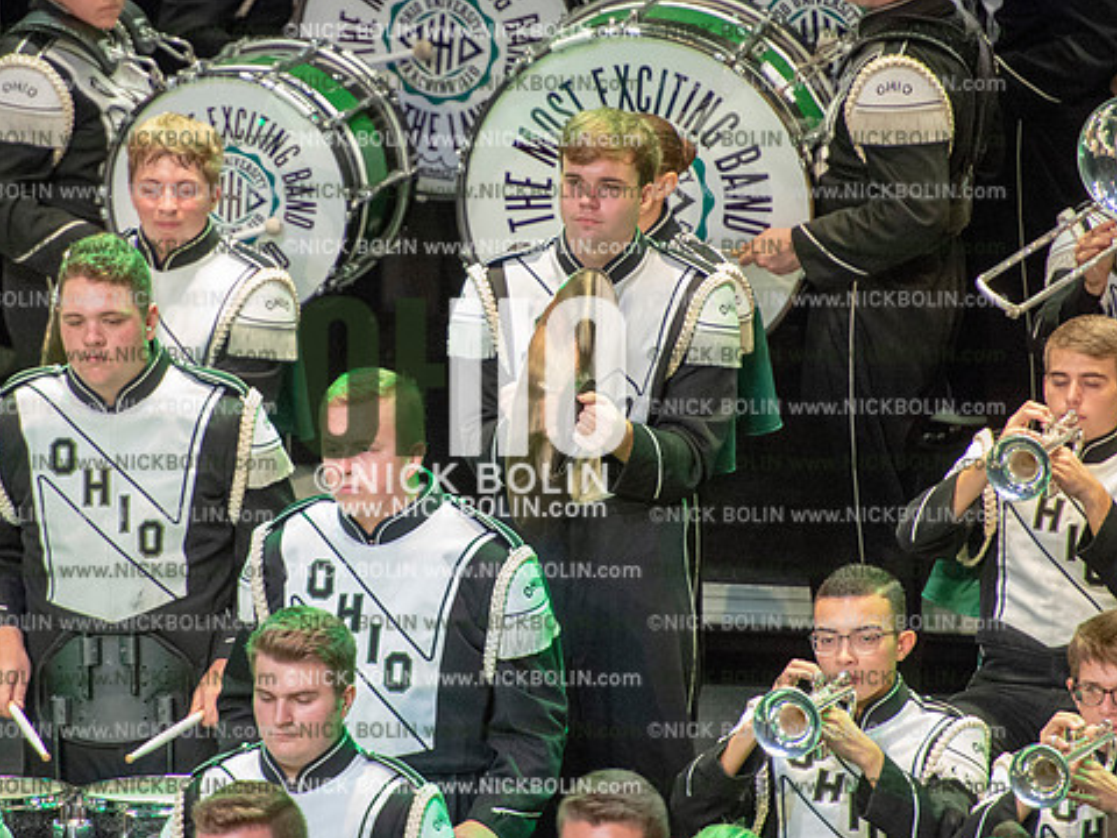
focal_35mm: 464
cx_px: 461
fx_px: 14972
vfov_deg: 3.2
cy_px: 407
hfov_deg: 4.3
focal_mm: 400
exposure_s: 1/320
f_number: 5.6
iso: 8000
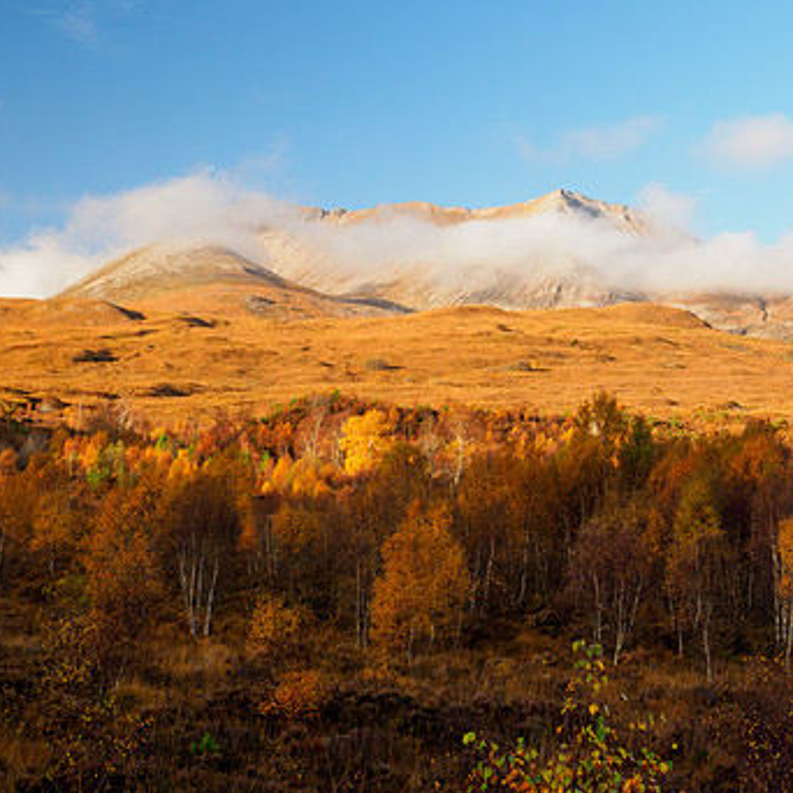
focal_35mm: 60
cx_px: 529
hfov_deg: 28.4
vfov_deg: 28.6
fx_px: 1555
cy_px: 331
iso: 200
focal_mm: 20
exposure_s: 1/80
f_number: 7.1
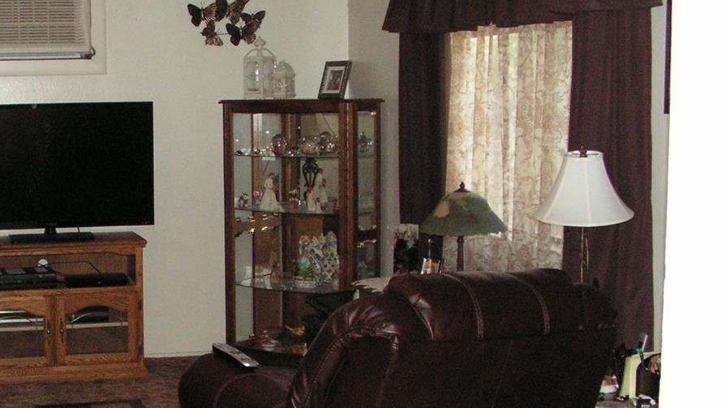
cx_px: 147
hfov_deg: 31.1
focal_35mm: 66
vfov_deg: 18.1
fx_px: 1270
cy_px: 305
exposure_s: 1/40
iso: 160
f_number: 3.2
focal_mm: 6
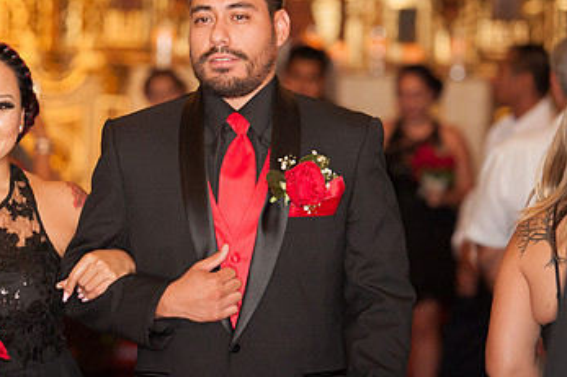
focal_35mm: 234
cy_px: 118
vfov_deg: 5.9
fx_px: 3684
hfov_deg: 8.8
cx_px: 127
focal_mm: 140
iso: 2500
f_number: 3.5
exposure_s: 1/100
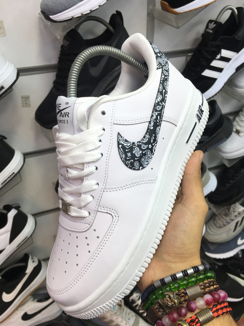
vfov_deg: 61.7
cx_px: 122
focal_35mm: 29
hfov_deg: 48.2
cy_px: 163
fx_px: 273
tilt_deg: -35.0
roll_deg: +0.6
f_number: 2.2
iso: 40
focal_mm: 4.15
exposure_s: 1/100
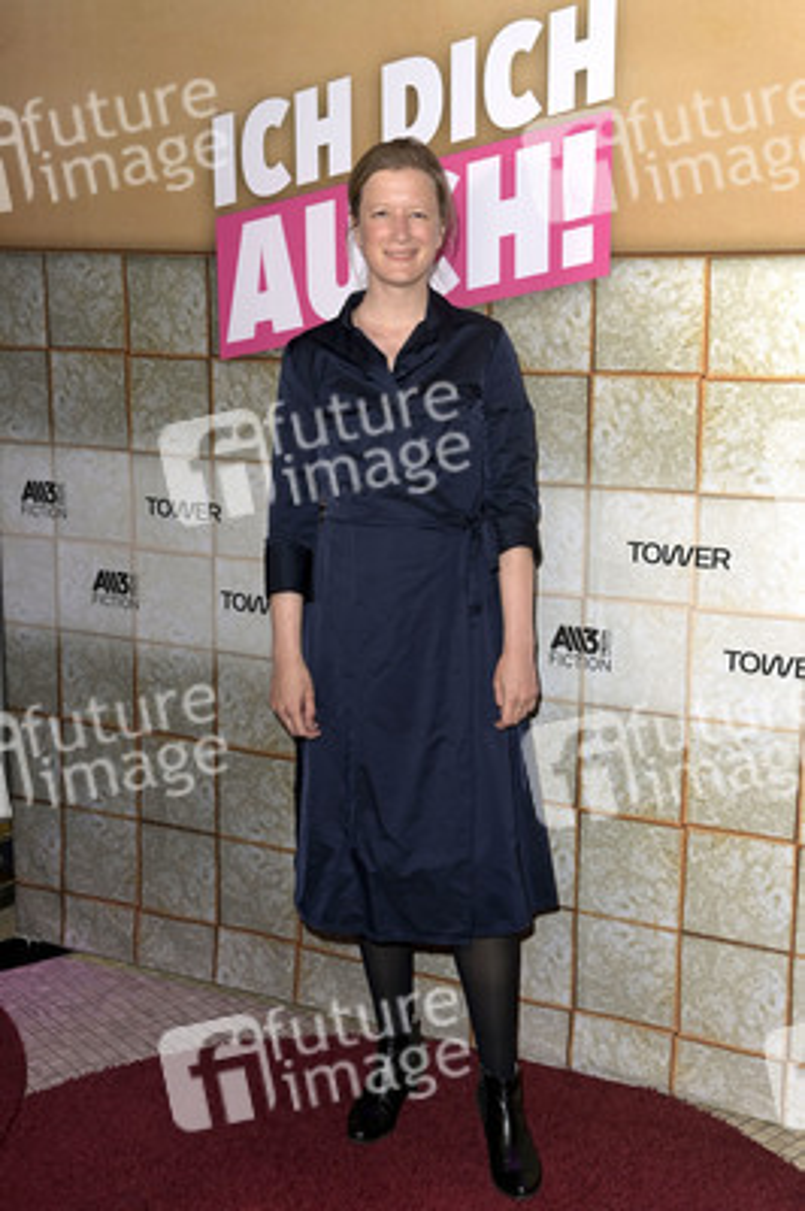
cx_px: 402
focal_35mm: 42
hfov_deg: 31.8
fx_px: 1411
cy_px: 606
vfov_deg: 46.4
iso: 500
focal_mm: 42
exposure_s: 1/200
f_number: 5.6
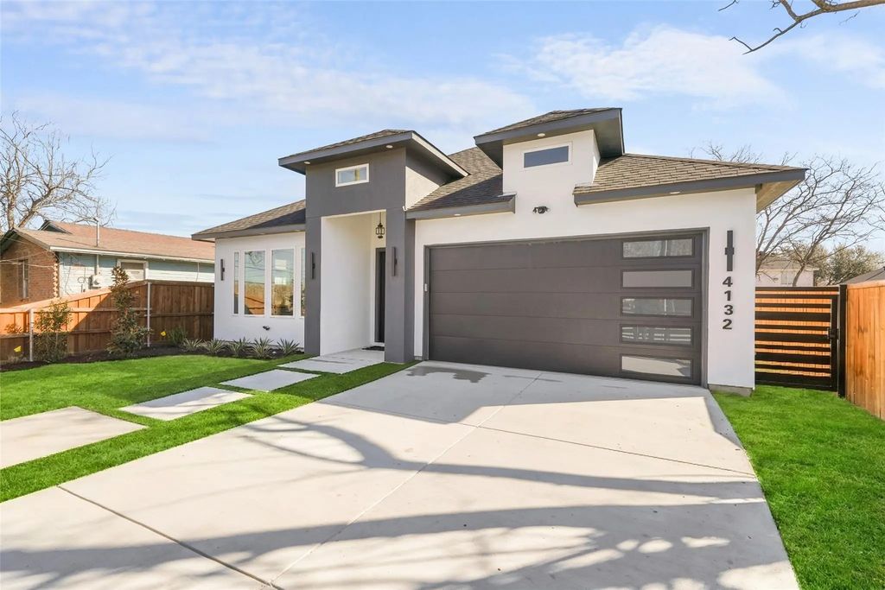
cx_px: 442
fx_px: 398
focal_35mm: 16
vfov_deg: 73.1
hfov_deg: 96.0
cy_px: 295
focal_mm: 16.2
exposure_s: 1/1250
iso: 640
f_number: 9
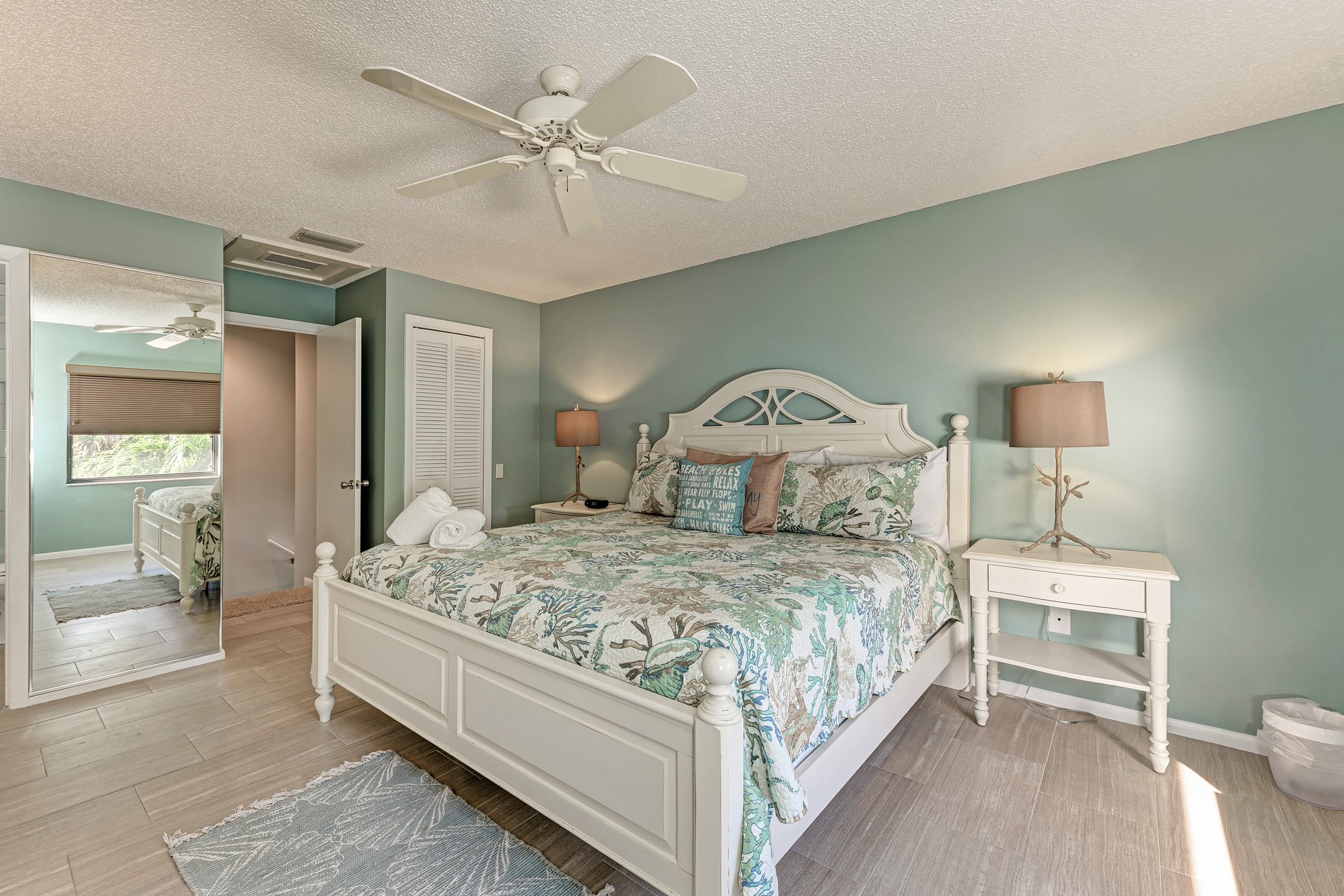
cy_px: 433
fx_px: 597
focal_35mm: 16
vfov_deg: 73.7
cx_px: 628
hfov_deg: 96.6
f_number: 8
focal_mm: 14
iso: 100
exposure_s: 1/3.33
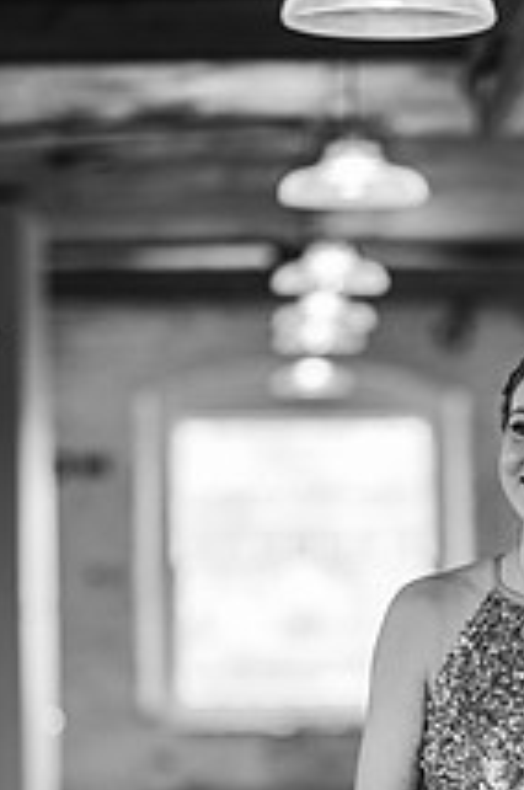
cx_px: 452
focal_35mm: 179
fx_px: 3921
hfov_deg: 7.6
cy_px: 653
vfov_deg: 11.5
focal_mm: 85
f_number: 1.8
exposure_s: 1/200
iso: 450
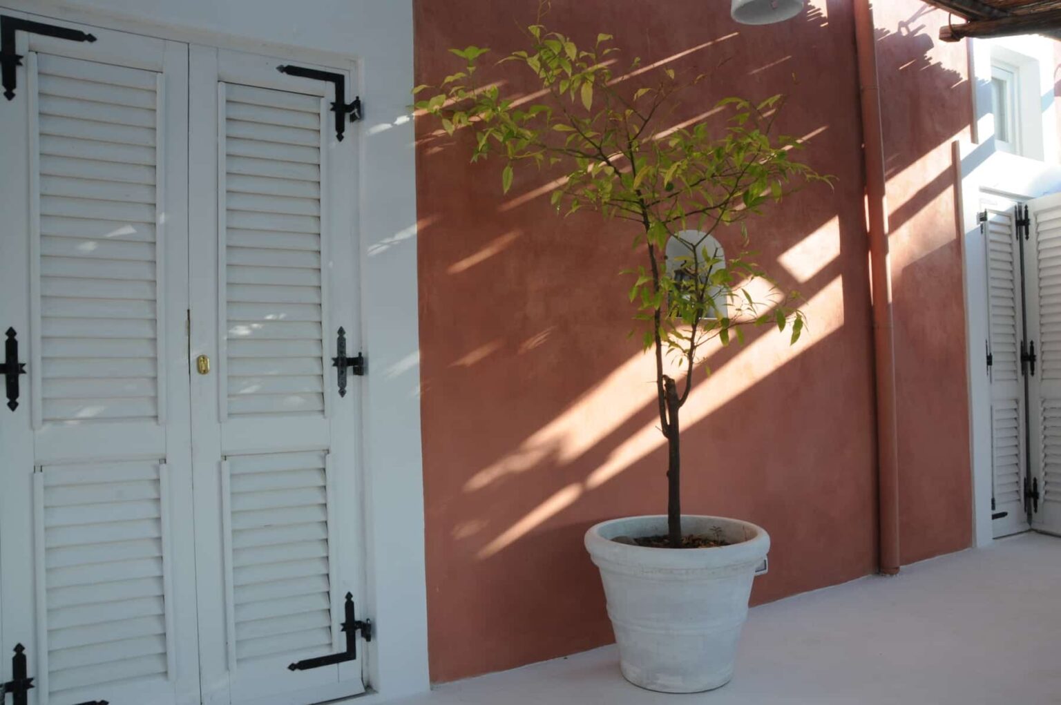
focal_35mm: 27
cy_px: 352
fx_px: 795
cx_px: 530
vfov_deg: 47.8
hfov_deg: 67.4
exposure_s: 1/30
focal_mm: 18
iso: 250
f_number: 13
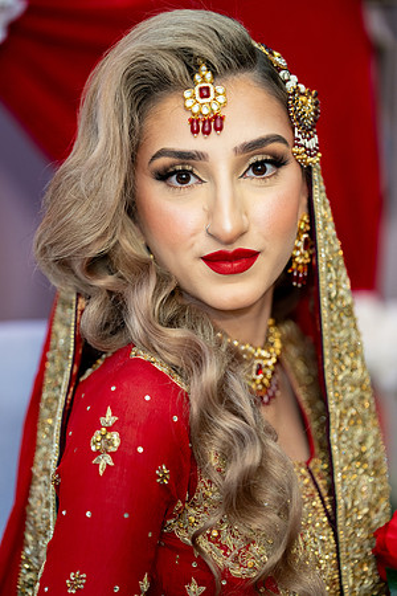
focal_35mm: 123
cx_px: 198
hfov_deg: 11.1
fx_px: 2034
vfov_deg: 16.7
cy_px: 298
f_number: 2
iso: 1000
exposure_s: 1/200
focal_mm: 123
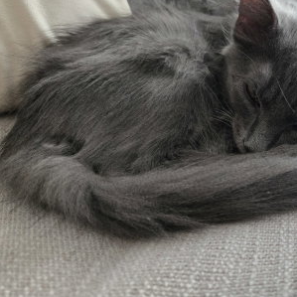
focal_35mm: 34
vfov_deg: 48.0
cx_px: 230
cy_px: 113
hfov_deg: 46.3
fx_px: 330
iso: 800
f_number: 1.8
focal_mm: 5.4
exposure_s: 1/120
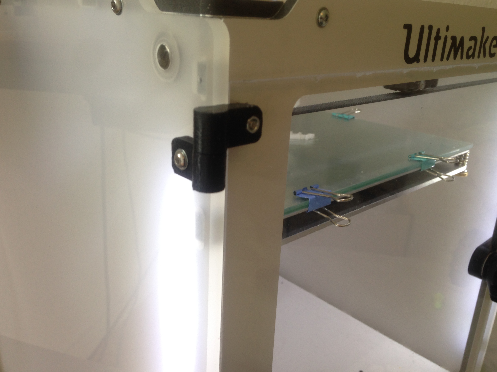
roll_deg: -2.6
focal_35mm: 34
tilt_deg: -19.5
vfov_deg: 41.8
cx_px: 253
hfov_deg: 54.0
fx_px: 488
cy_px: 184
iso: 50
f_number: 2.4
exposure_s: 1/20
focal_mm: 4.12
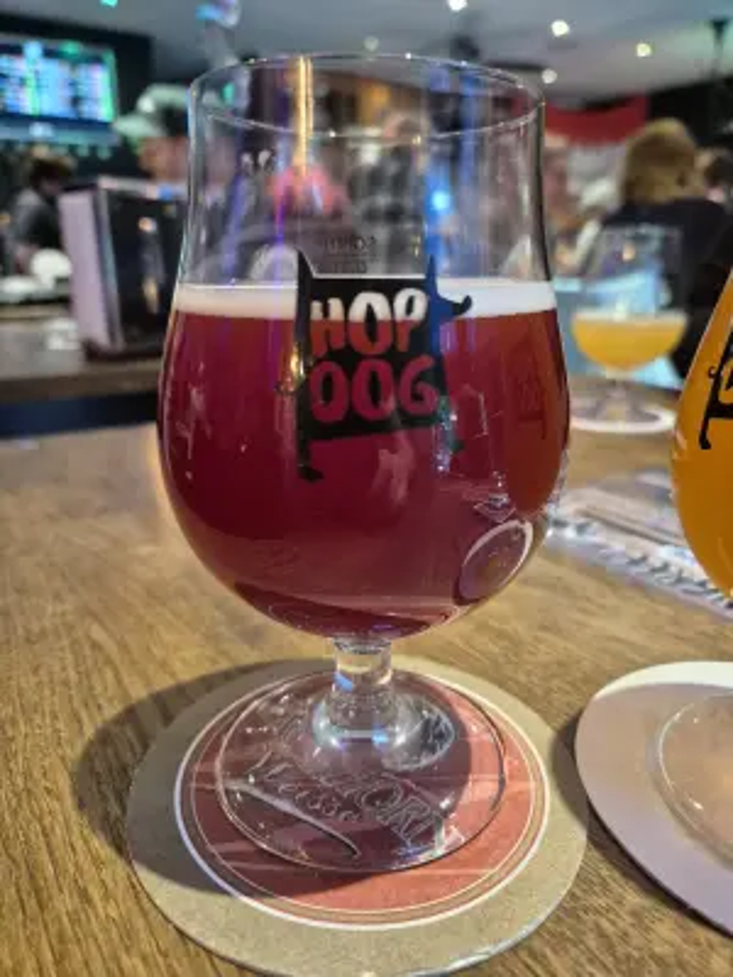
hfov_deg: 58.9
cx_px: 366
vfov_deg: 73.9
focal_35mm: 23
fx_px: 649
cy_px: 488
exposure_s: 1/50
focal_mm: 5.4
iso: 2000
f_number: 1.8
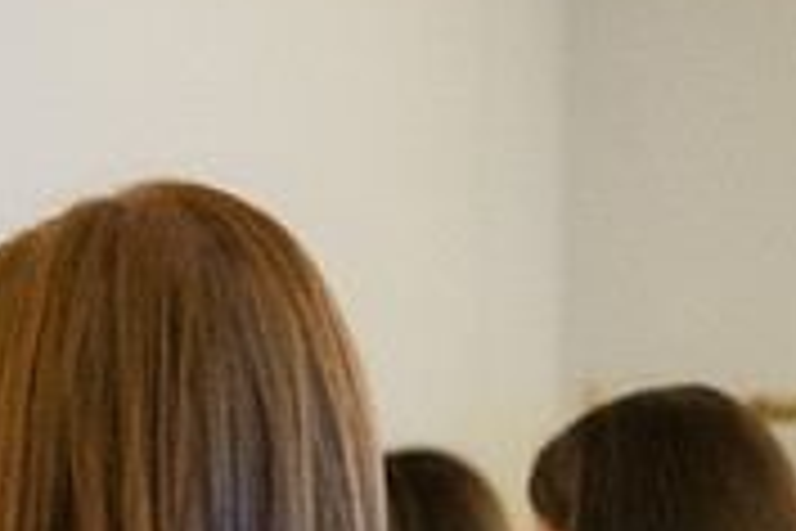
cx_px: -243
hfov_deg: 9.9
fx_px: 4488
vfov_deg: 6.7
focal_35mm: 203
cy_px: 736
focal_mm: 62
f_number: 3.2
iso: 2800
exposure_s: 1/160
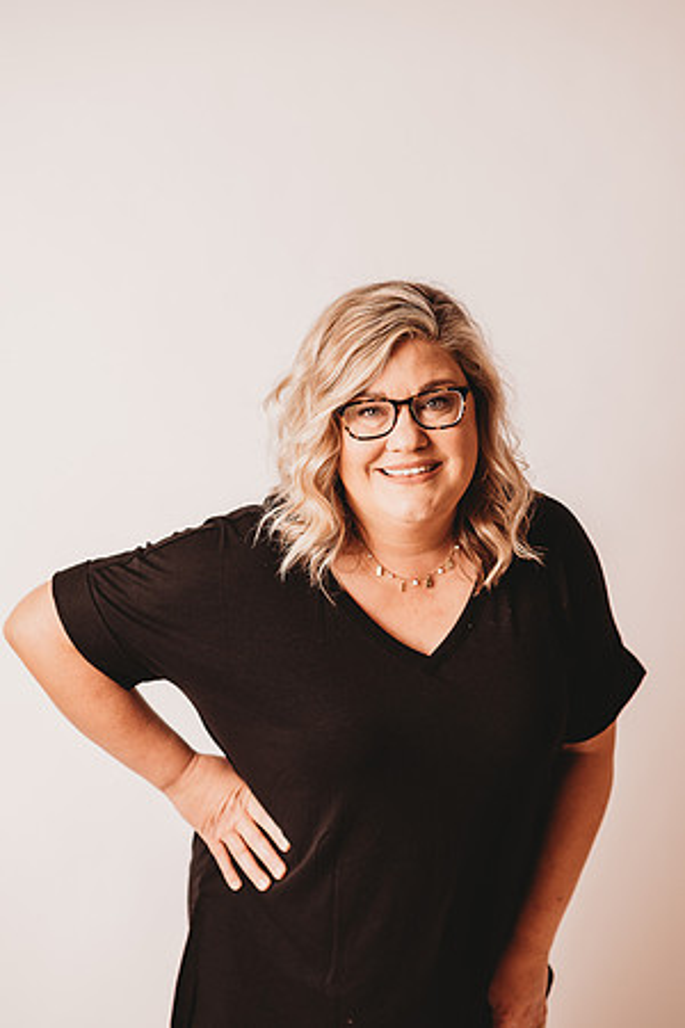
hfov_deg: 16.1
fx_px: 2426
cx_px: 342
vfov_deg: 23.9
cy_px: 514
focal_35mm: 85
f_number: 2.5
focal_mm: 85
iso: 125
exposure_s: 1/160
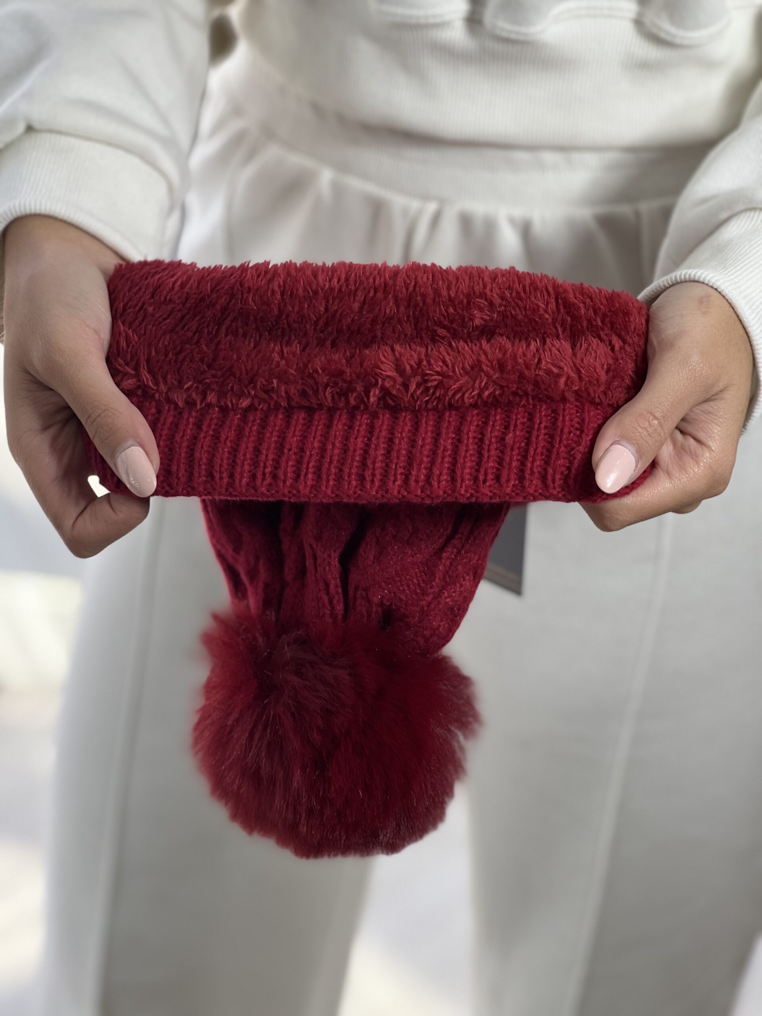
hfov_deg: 19.1
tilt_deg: -31.2
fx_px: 2260
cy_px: 508
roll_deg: -0.4
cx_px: 381
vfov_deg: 25.3
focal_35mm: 77
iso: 80
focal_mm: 9
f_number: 2.8
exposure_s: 1/120
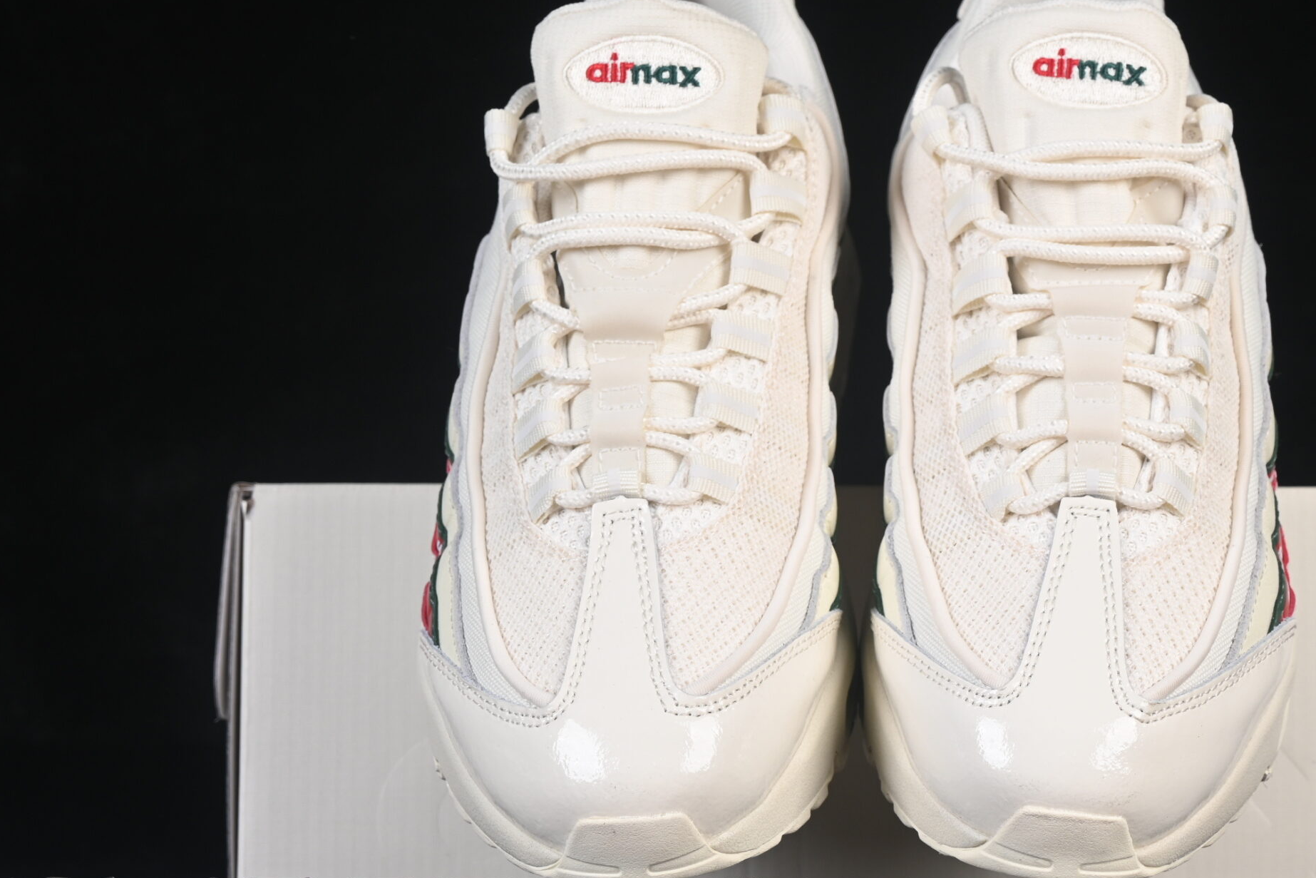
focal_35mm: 104
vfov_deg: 13.2
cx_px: 883
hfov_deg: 19.6
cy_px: 503
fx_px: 3802
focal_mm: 50
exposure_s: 1/80
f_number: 8
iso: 160
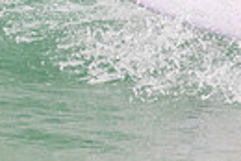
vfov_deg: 0.4
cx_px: 419
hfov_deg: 0.5
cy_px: -214
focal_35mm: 3798
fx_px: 25454
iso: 1400
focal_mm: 800
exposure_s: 1/1250
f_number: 11
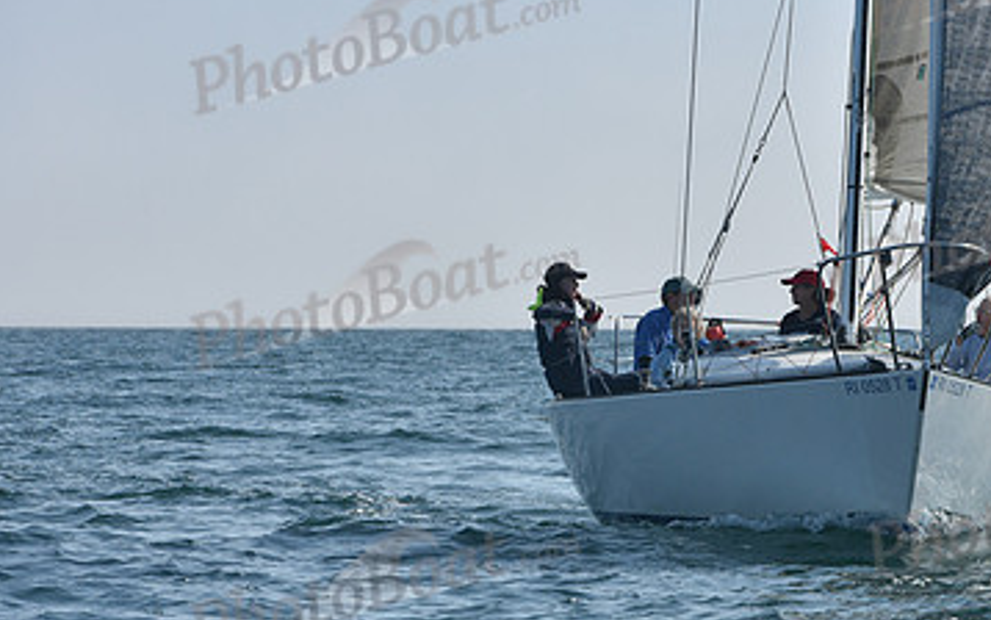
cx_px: 725
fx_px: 8915
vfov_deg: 4.0
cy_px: 403
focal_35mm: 330
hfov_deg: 6.4
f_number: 11
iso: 320
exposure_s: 1/1000
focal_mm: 200
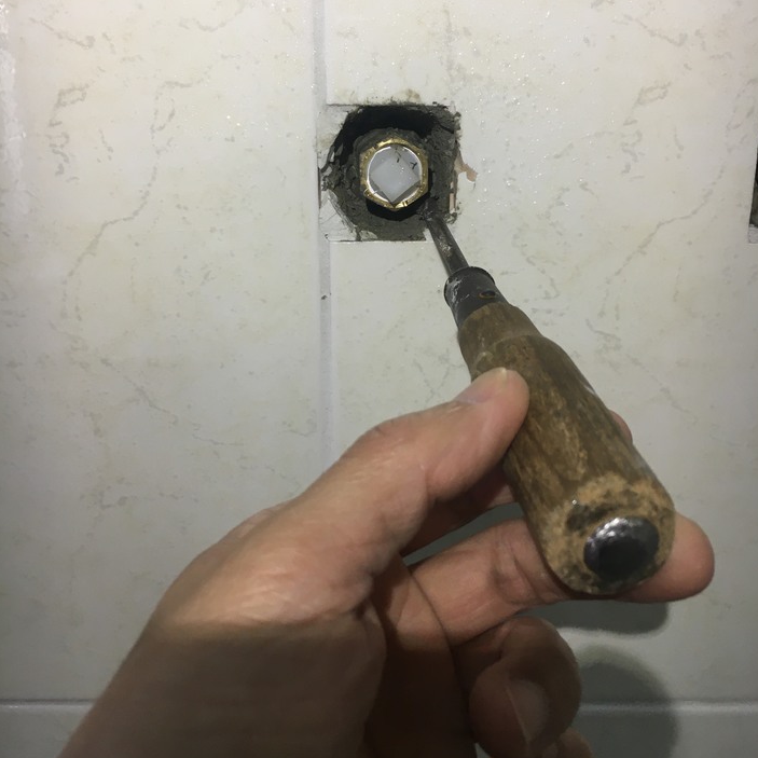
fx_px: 867
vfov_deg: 46.9
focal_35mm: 35
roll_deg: -0.1
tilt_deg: -15.2
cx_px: 382
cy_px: 302
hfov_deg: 47.2
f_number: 2.2
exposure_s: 1/30
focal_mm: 4.15
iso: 25
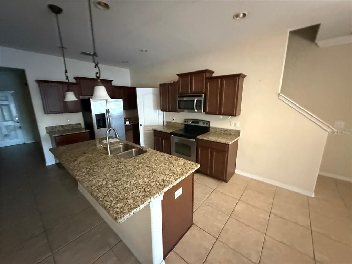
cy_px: 132
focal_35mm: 14
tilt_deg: -10.3
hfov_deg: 102.1
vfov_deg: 85.7
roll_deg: +0.8
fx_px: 142
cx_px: 176
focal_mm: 2.22
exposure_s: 1/40
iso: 1250
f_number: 2.2
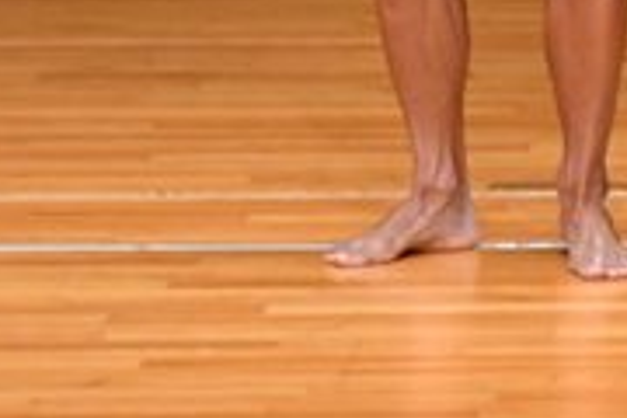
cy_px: -404
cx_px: 1099
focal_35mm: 1032
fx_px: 17973
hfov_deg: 2.0
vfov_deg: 1.3
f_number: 5.6
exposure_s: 1/400
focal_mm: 160
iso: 3200
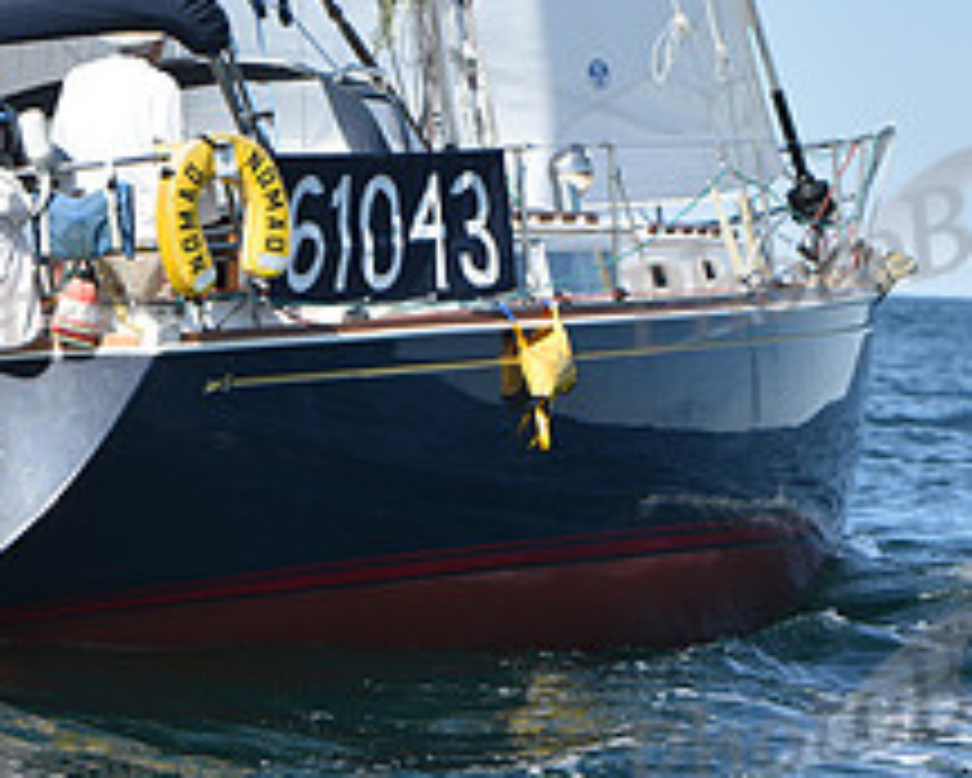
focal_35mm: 327
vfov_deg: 4.7
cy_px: 70
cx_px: 392
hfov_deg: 5.9
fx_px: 9411
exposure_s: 1/1600
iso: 250
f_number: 5.6
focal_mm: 130
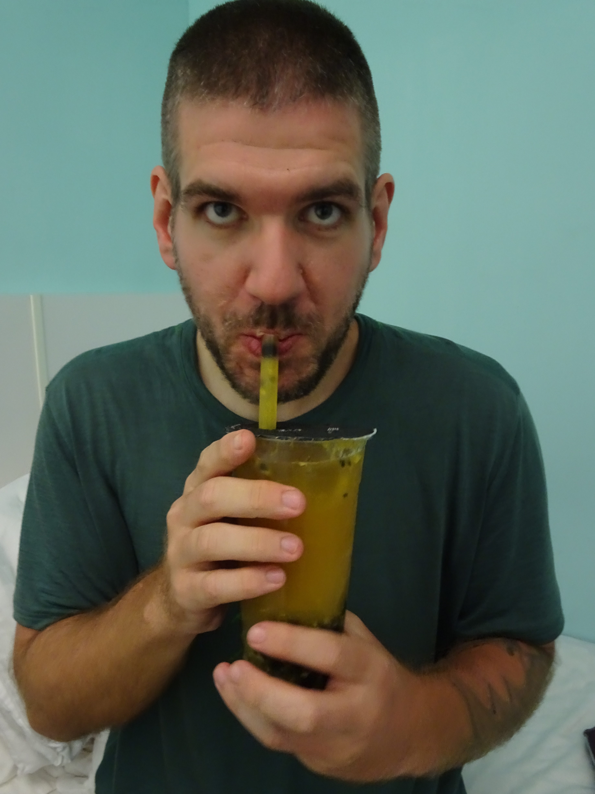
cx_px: 298
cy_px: 397
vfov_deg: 67.3
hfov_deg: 53.1
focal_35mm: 26
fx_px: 596
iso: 800
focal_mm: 4.45
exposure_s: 1/13
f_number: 3.5
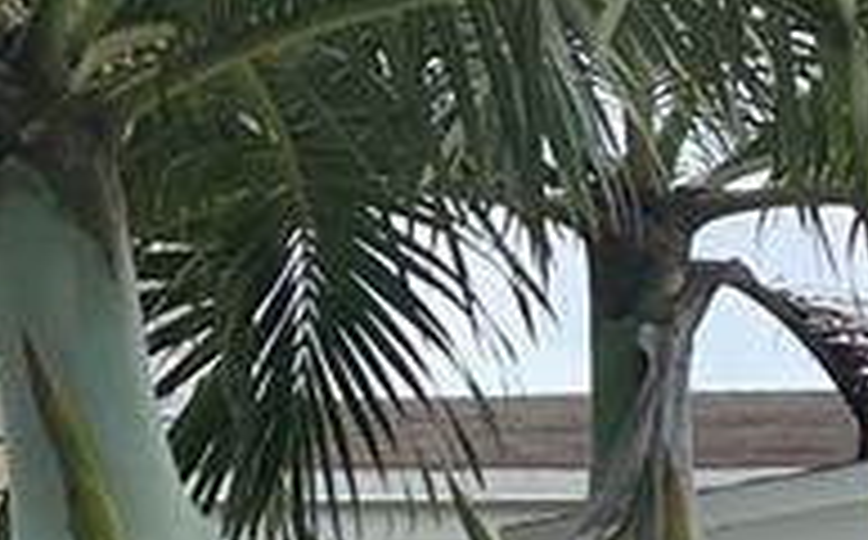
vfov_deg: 7.7
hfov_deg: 11.9
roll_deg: +0.2
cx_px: 1439
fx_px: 3898
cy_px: 963
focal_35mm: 165
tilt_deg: +1.3
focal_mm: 5.1
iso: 32
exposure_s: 1/4525
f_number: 1.6
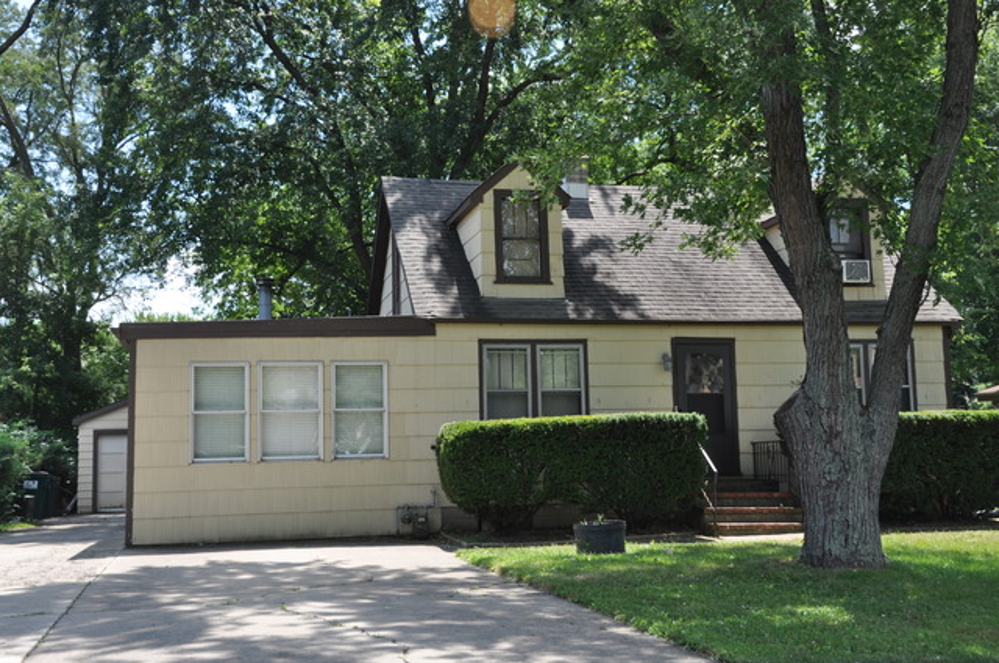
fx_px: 1206
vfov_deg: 30.8
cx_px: 500
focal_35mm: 44
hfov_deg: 45.0
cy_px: 332
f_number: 10
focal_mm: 29
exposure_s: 1/100
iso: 200
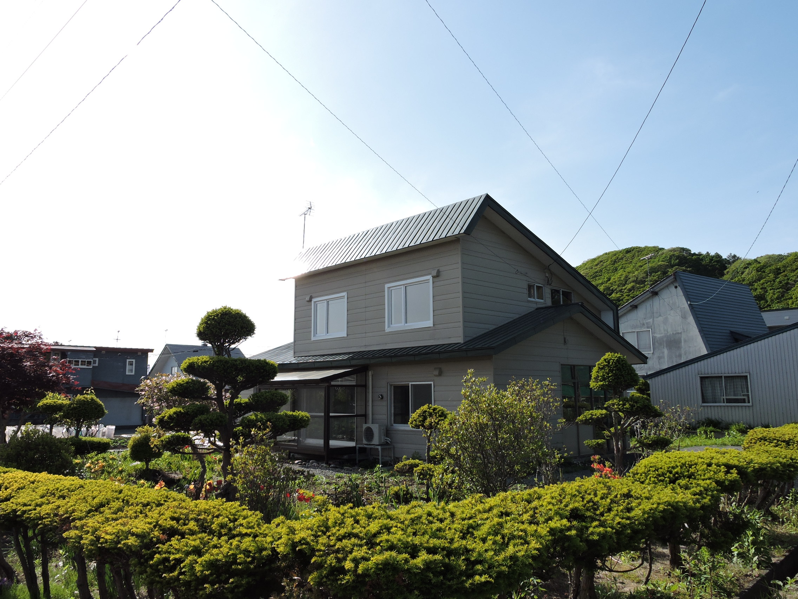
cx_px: 399
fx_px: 645
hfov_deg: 63.4
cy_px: 300
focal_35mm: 28
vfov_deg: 49.7
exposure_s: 1/1000
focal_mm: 5
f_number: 3.5
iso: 100
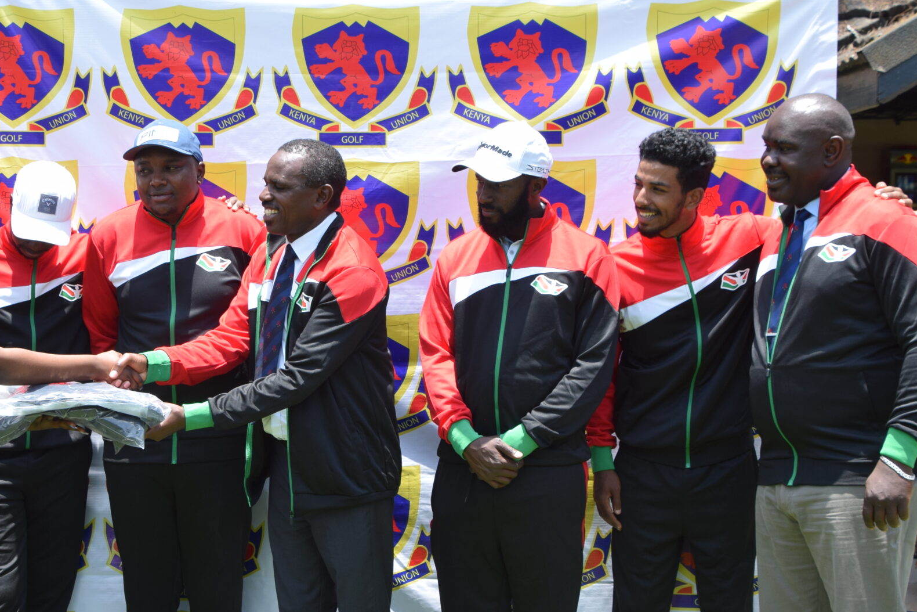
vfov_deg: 20.0
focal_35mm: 68
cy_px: 278
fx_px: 1732
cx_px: 348
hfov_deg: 29.5
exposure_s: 1/250
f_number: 8
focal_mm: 28
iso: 220
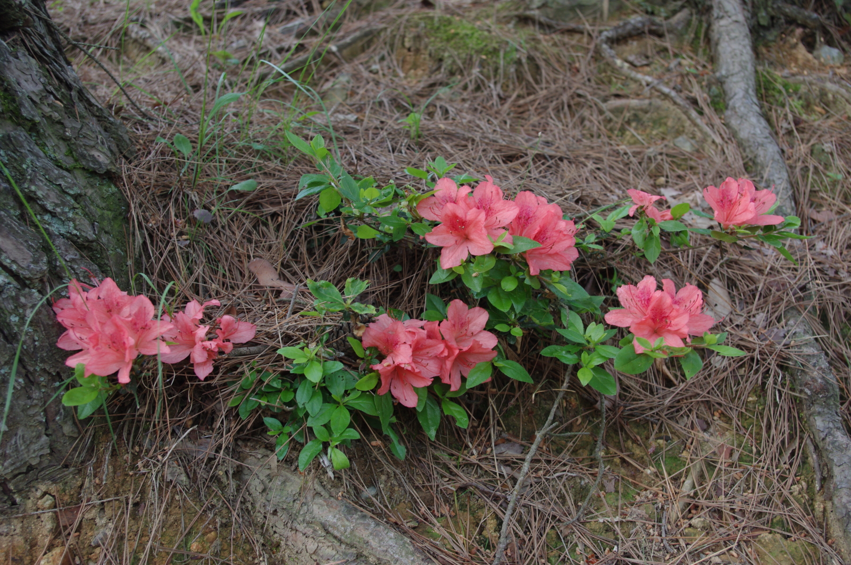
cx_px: 426
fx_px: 921
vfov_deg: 34.1
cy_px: 282
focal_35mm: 39
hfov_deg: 49.6
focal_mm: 26.25
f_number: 5
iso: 200
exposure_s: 1/60
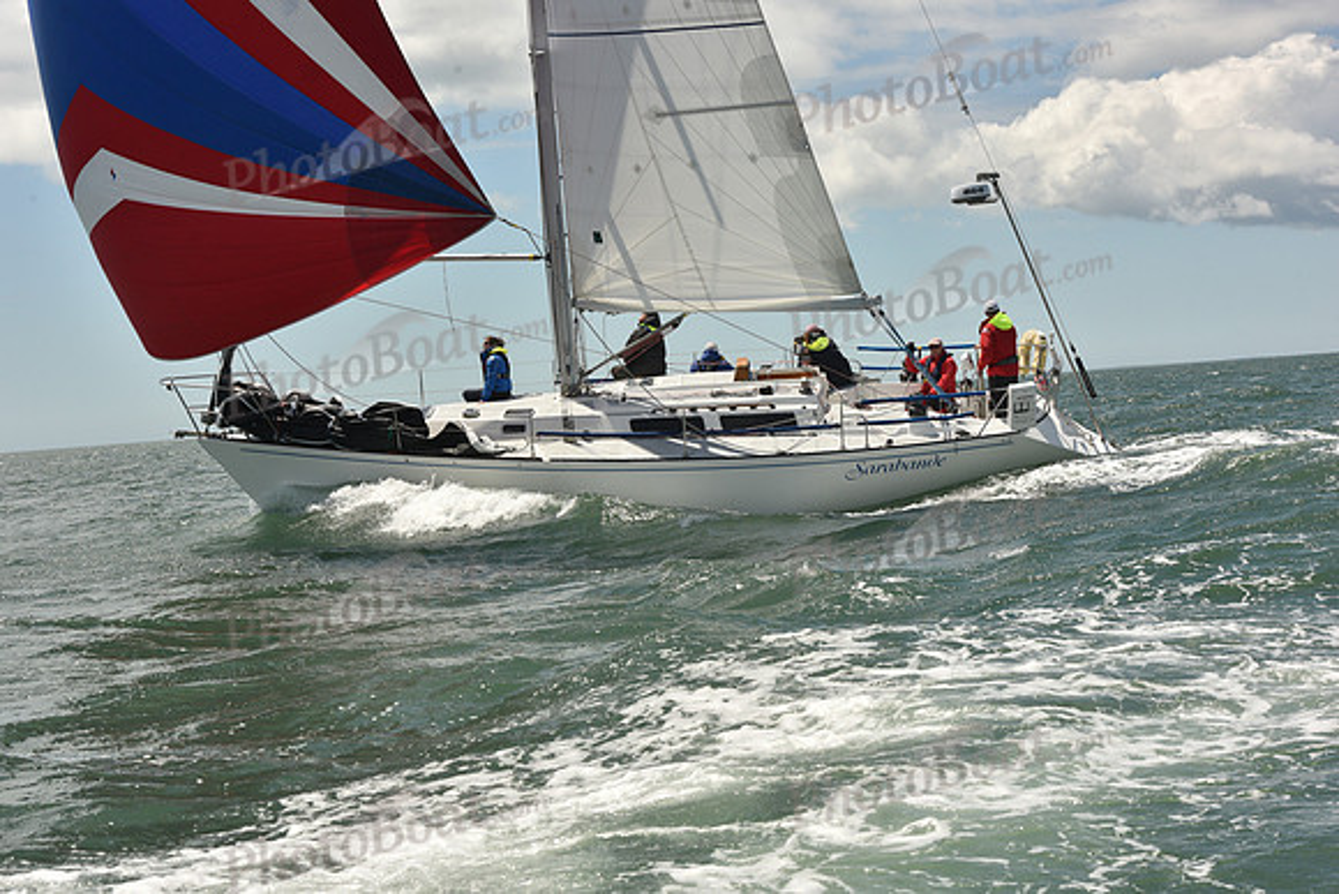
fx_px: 2604
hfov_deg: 28.8
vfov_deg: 19.5
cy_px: 447
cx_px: 670
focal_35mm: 70
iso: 320
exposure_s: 1/800
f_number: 11
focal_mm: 70
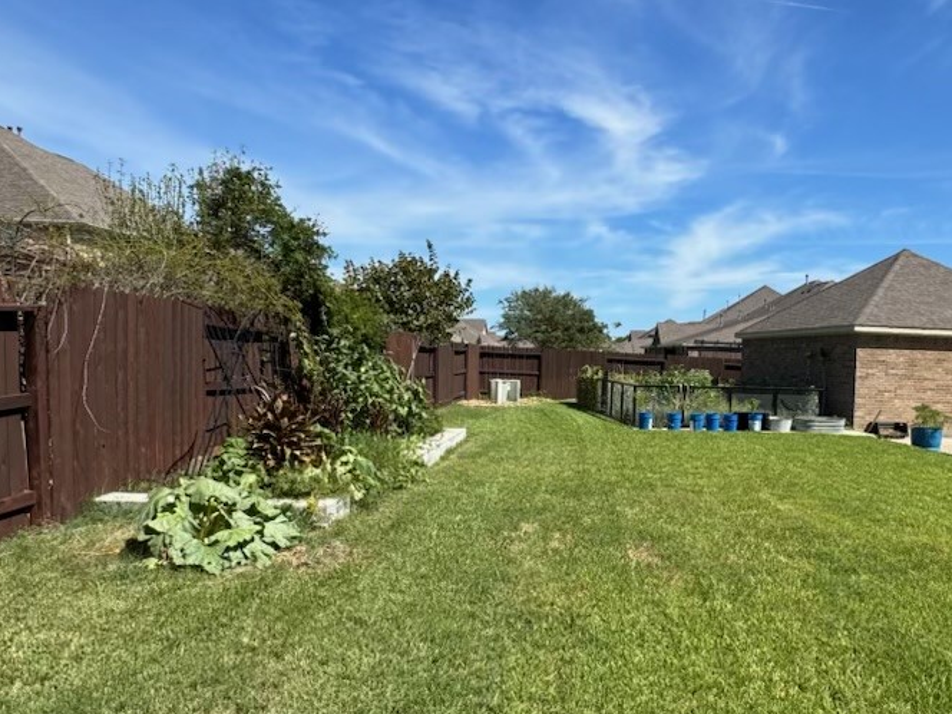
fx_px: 743
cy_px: 387
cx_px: 609
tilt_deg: -2.7
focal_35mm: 27
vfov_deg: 51.3
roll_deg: -2.8
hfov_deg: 64.1
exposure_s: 1/2028
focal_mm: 2.22
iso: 50
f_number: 2.2
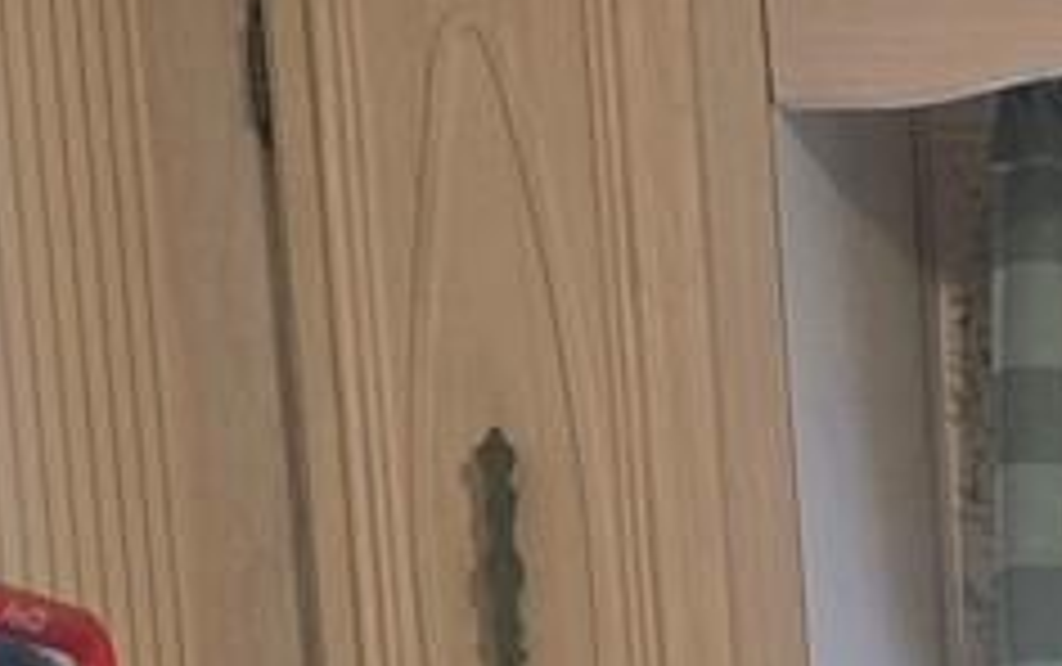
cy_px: 2408
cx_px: 1809
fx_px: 4780
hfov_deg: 11.8
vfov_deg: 6.7
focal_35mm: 165
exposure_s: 1/120
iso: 125
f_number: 1.7
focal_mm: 6.3
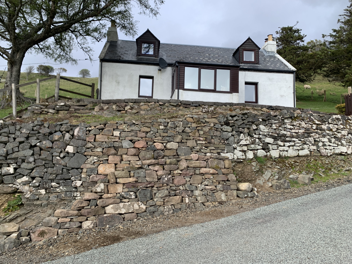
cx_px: 176
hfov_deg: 67.3
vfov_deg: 53.1
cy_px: 132
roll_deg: -0.4
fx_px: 264
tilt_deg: +6.0
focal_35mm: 26
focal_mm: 4.25
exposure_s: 1/583
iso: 25
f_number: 1.8
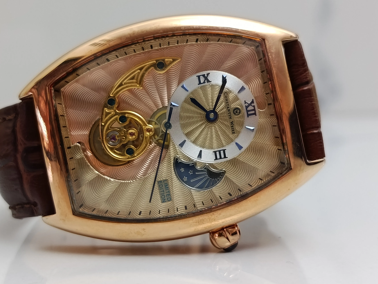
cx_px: 181
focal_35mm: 57
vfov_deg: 25.7
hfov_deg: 33.8
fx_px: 622
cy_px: 140
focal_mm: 5.24
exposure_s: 1/100
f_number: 1.7
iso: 466
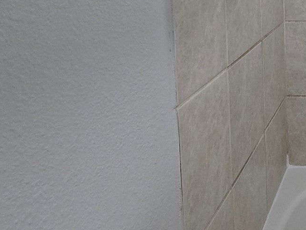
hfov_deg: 34.9
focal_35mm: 41
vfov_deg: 32.0
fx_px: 363
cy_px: -7
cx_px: 379
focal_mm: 2.2
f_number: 2.2
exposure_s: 1/60
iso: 400
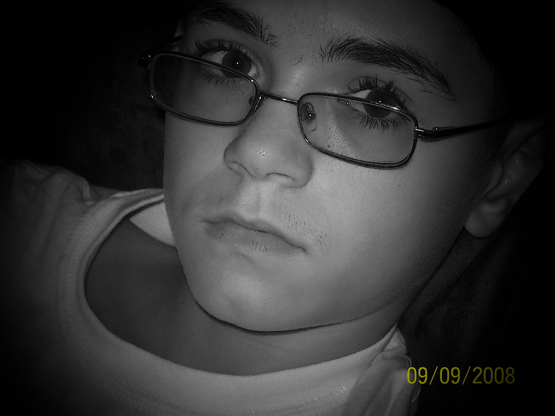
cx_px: 278
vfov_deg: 13.7
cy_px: 208
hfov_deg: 18.2
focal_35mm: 108
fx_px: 1731
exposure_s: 1/128
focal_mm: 18
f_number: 4.8
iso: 200
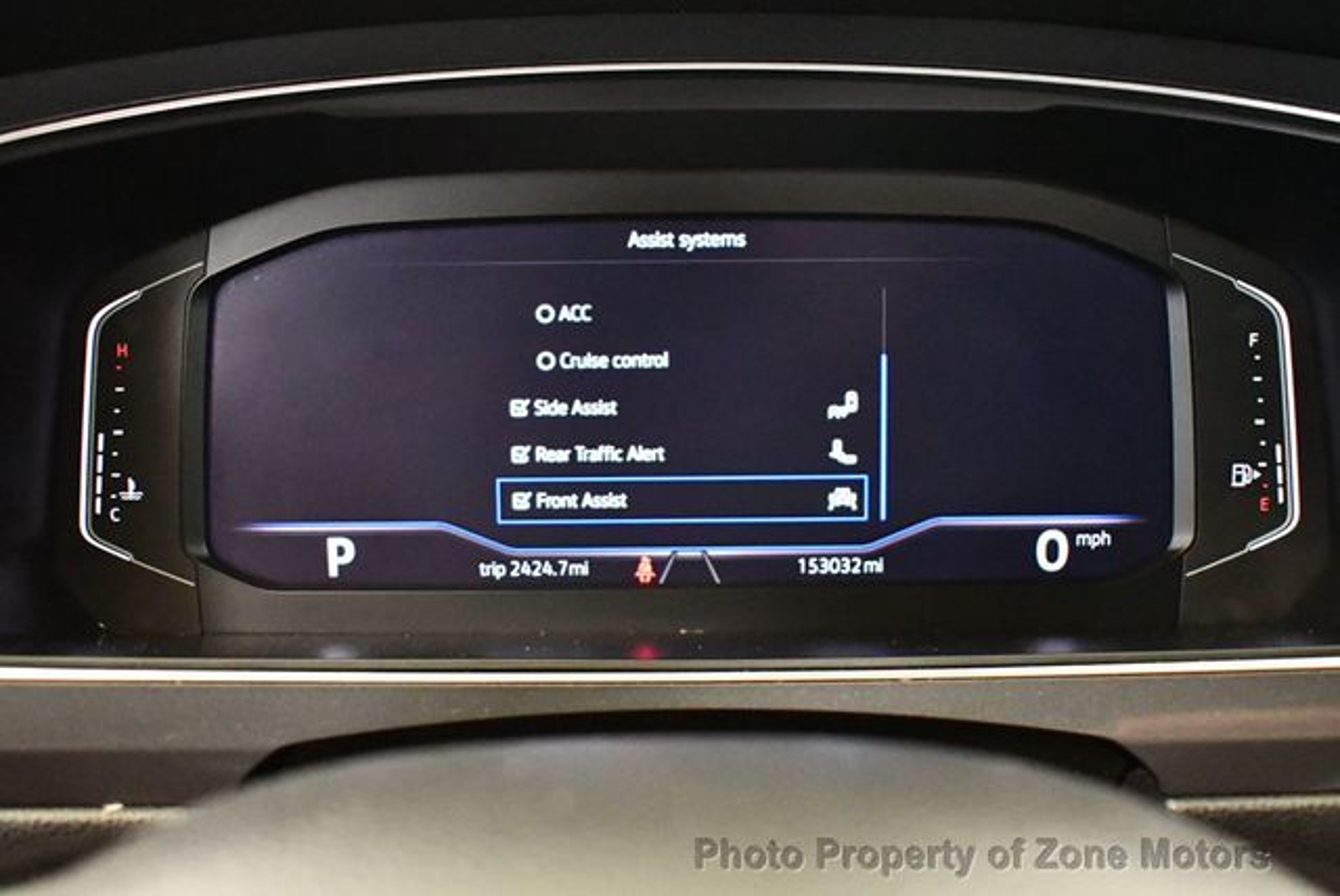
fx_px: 1565
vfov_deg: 32.0
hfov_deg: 46.4
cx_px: 670
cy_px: 448
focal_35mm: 42
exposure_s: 1/60
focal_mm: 21
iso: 9000
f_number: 3.8
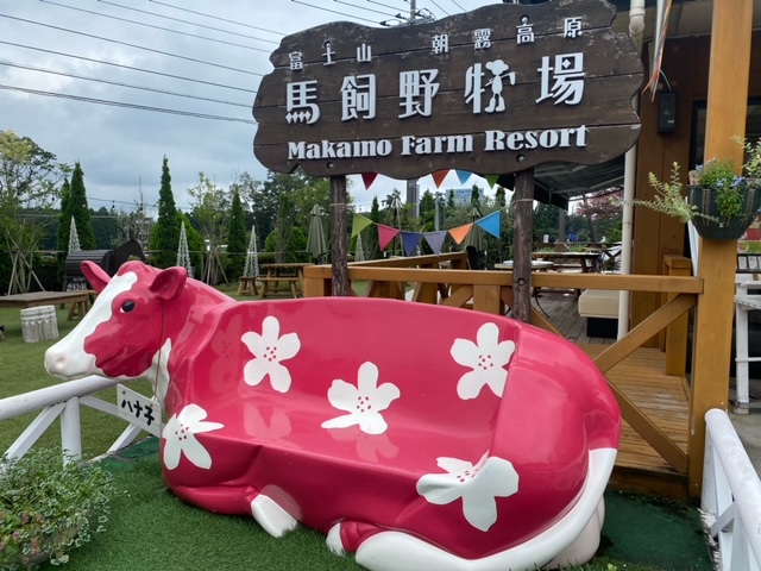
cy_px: 286
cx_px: 380
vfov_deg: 53.1
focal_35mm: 26
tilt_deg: -6.4
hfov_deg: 67.3
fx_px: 572
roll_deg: -0.5
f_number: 1.8
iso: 32
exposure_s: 1/998
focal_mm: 4.25
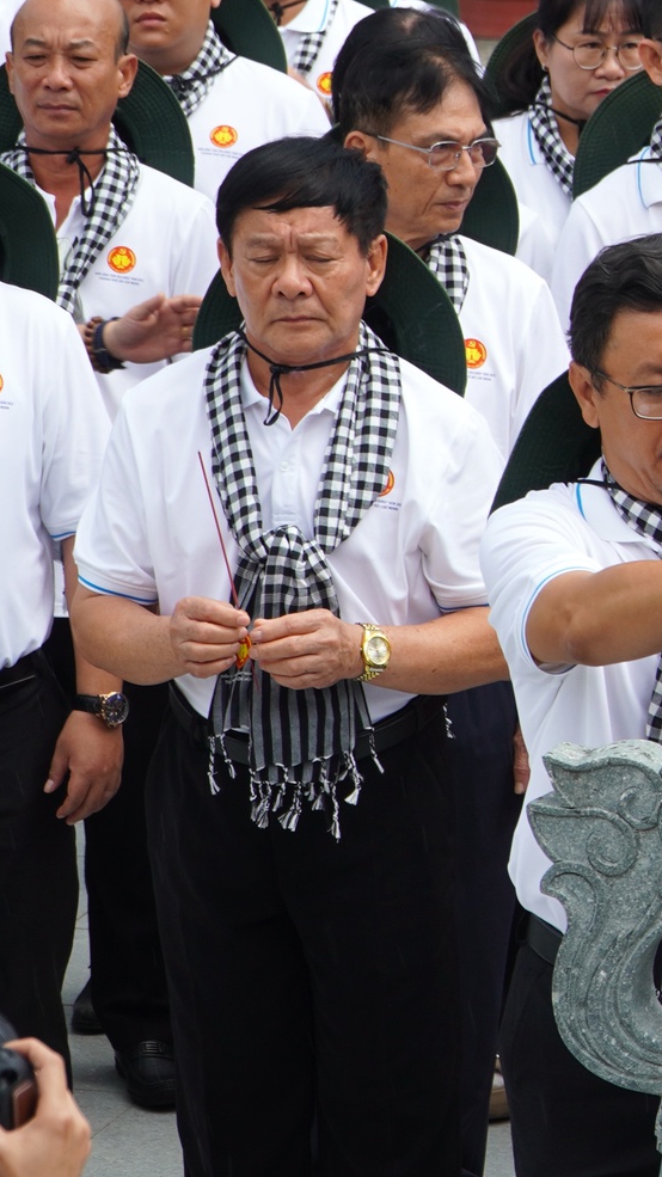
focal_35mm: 196
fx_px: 6117
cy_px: 277
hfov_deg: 6.0
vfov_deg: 11.0
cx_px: 1438
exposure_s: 1/160
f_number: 5.6
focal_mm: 48
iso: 100
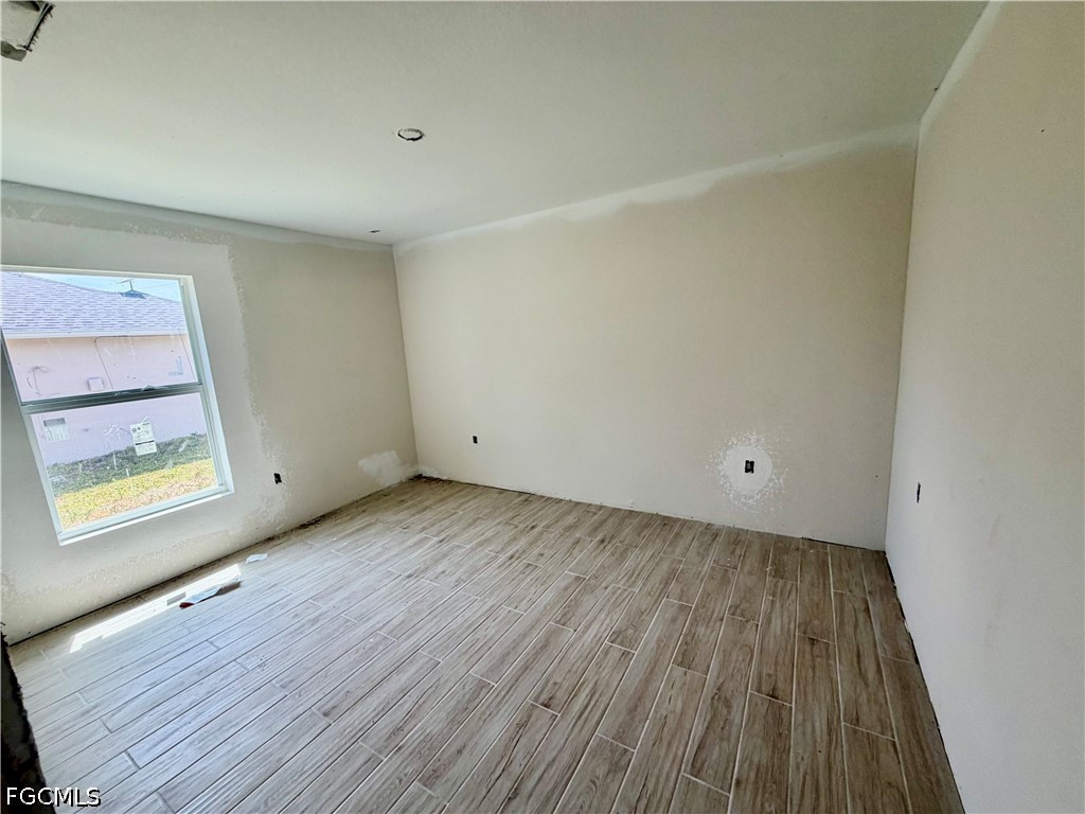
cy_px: 407
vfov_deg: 85.7
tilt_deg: -9.3
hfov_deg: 102.1
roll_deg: +4.3
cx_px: 542
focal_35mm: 14
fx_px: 439
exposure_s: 1/121
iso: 64
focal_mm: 2.22
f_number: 2.2
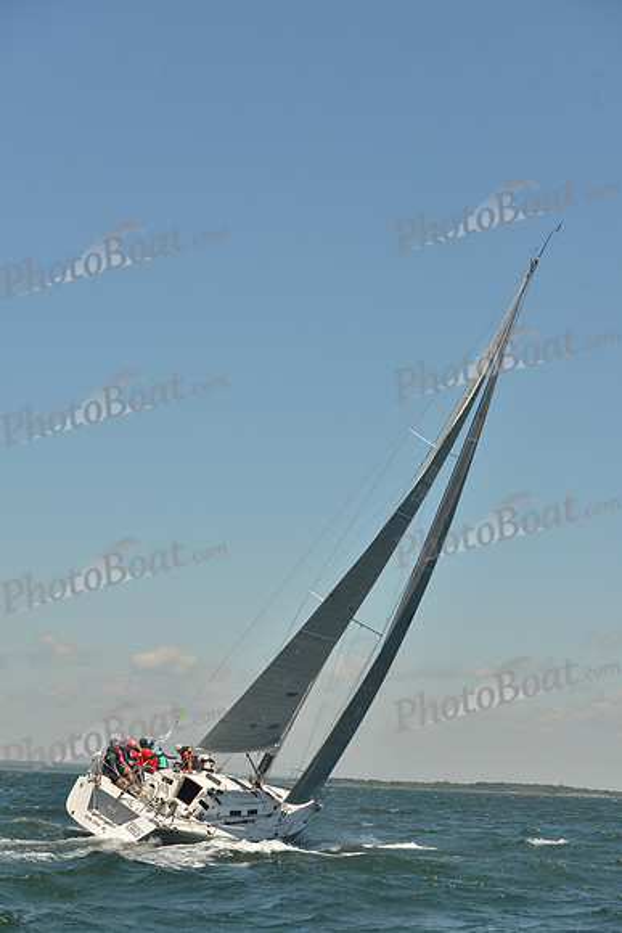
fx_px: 1813
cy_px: 466
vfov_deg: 28.8
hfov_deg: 19.5
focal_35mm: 70
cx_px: 311
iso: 400
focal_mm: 70
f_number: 7.1
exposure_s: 1/800
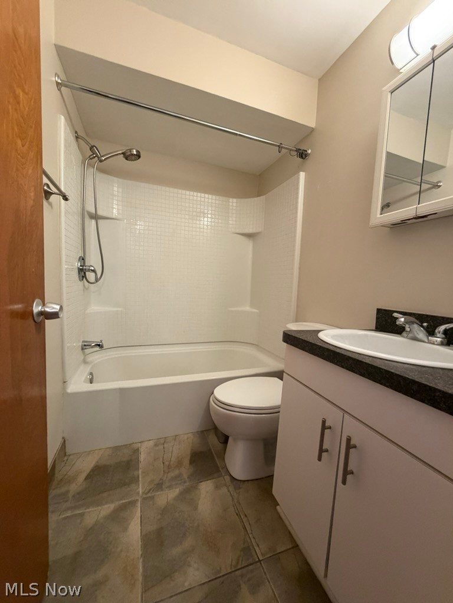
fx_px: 244
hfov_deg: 85.7
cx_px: 226
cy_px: 302
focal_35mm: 14
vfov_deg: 102.1
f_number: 2.2
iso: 400
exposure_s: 1/60
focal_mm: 2.22
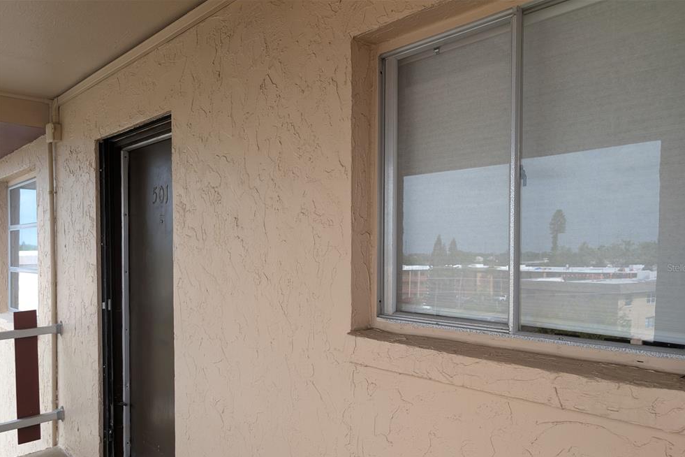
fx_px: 495
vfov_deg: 49.3
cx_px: 353
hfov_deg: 69.4
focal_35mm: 26
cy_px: 268
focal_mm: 6.9
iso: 22
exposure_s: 1/311
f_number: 1.68
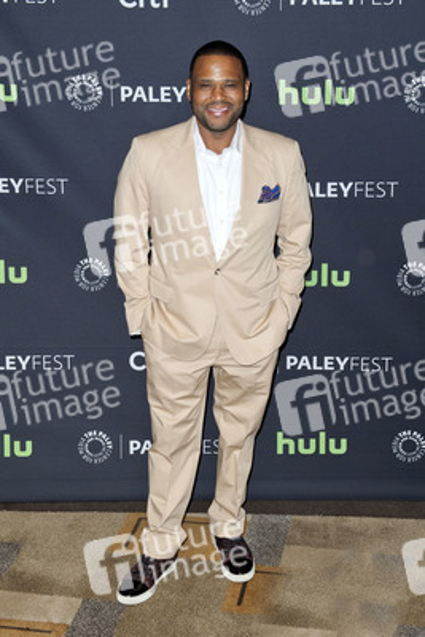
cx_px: 212
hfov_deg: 27.0
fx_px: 885
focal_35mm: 50
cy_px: 318
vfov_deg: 39.6
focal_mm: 50
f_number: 5.6
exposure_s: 1/320
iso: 640
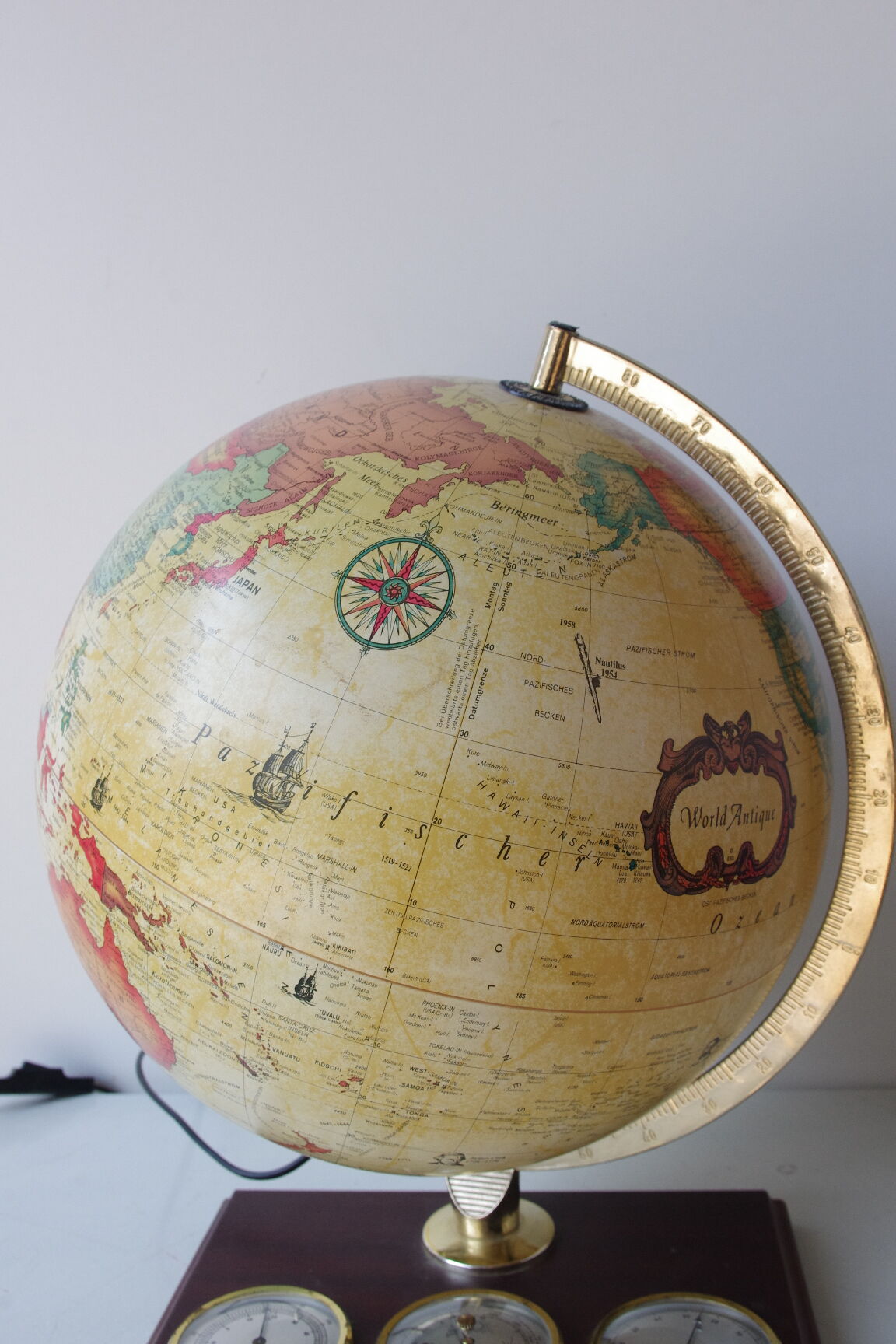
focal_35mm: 36
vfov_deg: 53.1
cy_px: 672
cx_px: 448
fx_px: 1344
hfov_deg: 36.9
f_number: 8
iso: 800
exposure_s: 1/200
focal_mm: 24.38
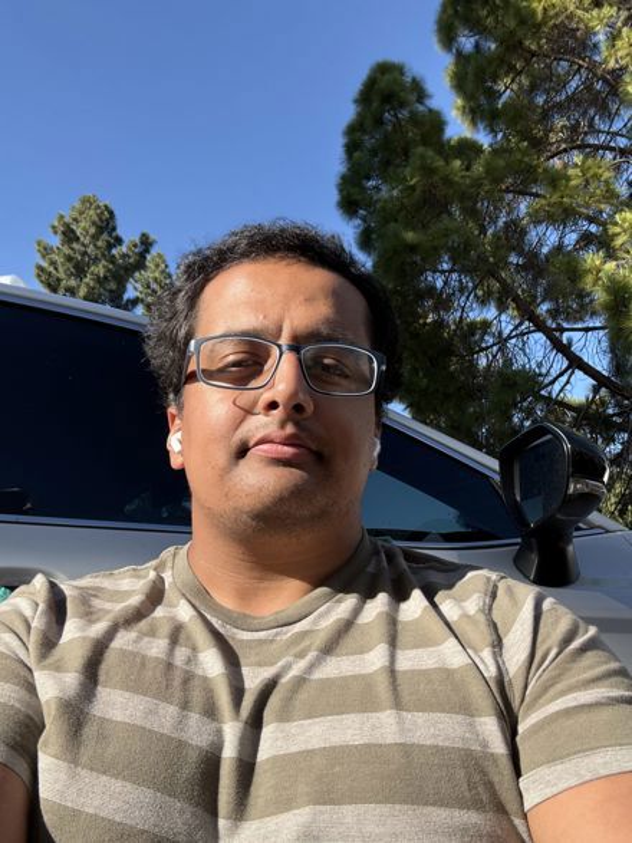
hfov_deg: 46.8
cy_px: 422
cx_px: 316
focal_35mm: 30
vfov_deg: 60.0
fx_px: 731
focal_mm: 2.69
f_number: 1.9
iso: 25
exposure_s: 1/761
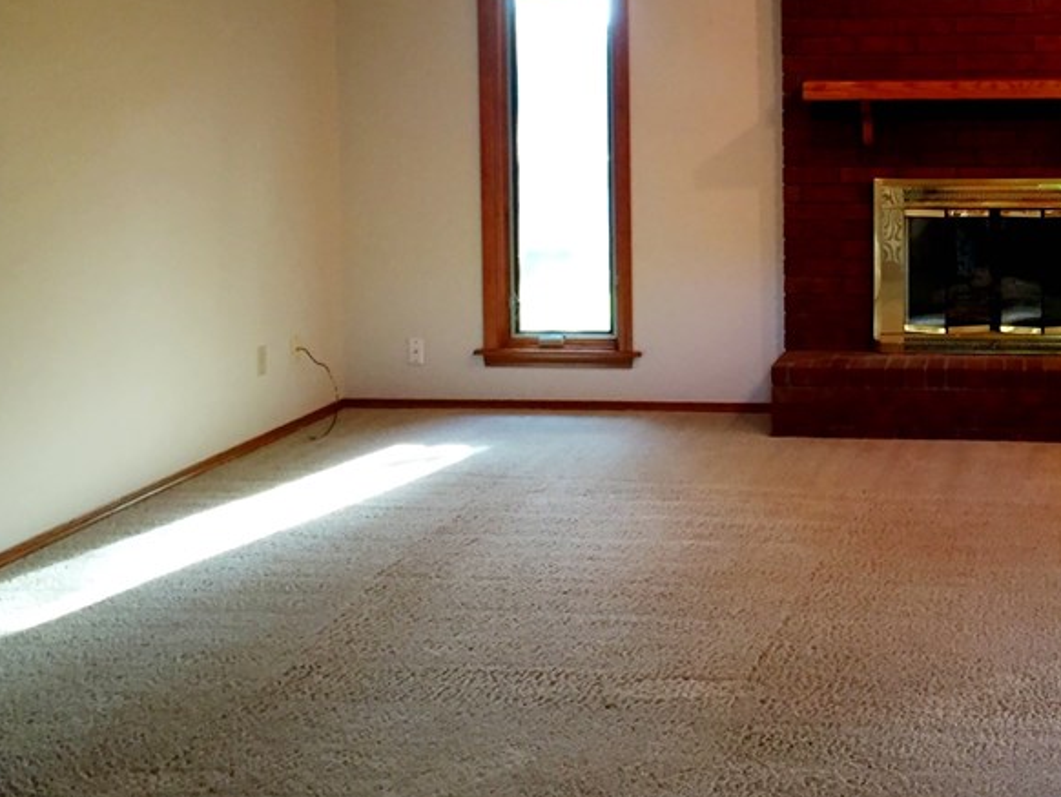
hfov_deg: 36.3
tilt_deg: -4.0
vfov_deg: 28.0
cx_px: 840
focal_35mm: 51
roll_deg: +1.2
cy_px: 153
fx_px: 1564
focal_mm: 4.15
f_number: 2.2
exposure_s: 1/30
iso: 125
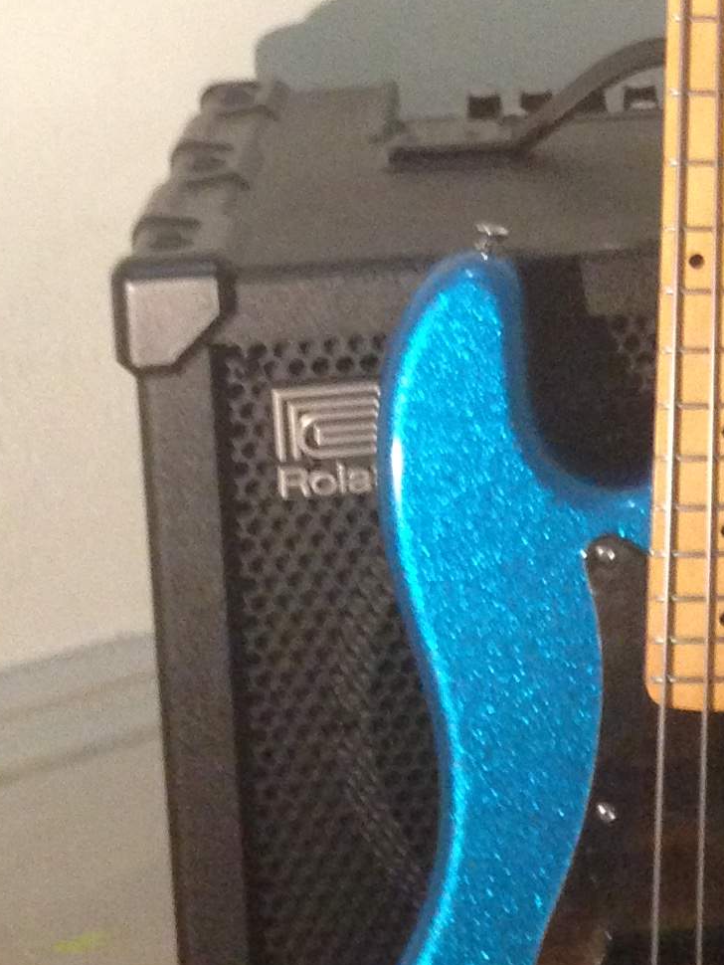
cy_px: -151
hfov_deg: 12.6
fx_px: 3094
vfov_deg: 17.0
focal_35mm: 111
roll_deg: -0.2
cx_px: 1141
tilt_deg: -8.1
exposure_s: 1/17
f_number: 2.4
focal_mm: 4.12
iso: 320
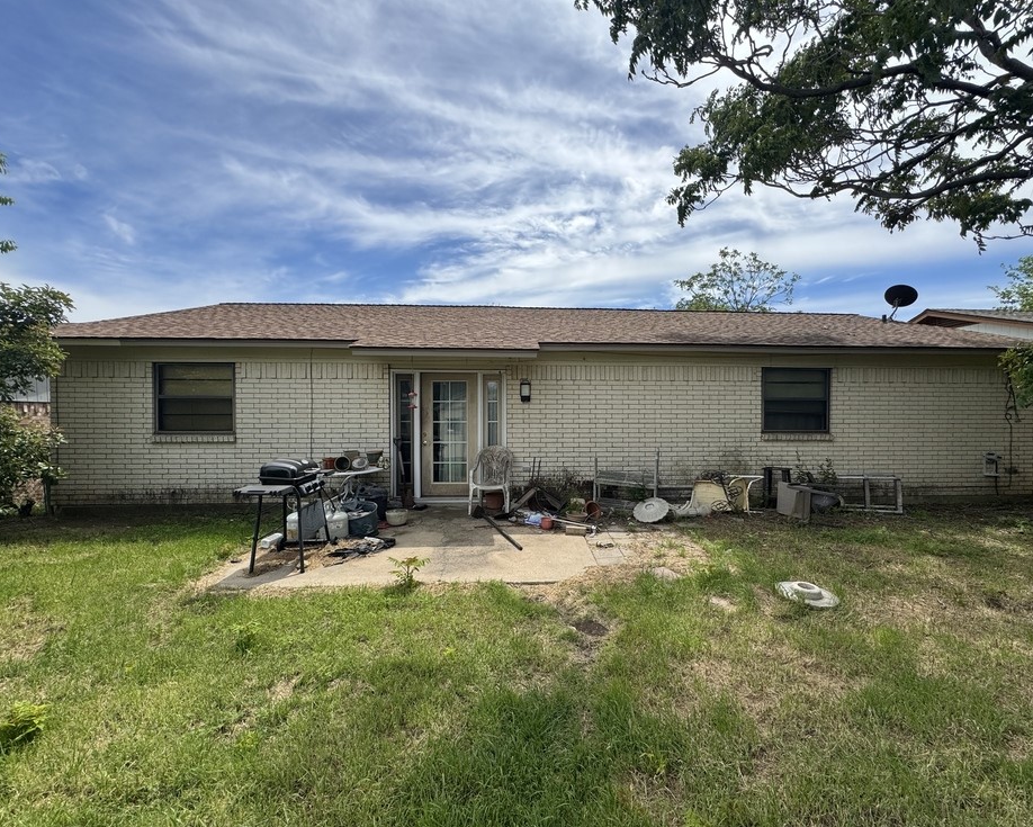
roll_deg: -0.7
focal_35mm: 15
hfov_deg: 96.7
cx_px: 541
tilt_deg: -1.8
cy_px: 424
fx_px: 459
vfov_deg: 84.1
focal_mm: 2.22
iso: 50
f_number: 2.2
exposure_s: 1/1832
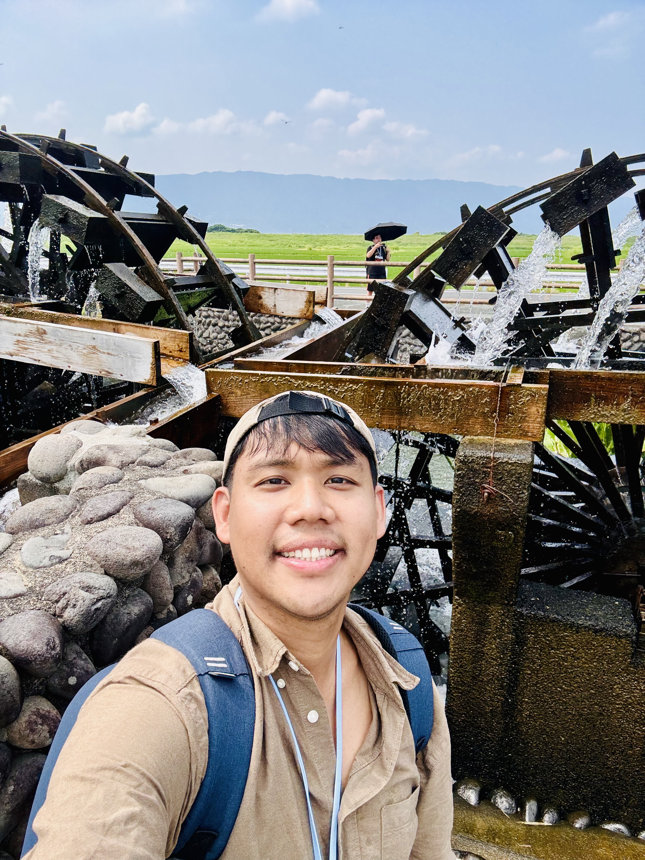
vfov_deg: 73.9
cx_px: 322
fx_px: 571
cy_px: 430
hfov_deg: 58.9
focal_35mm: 23
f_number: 1.9
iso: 25
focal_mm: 2.69
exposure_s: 1/806
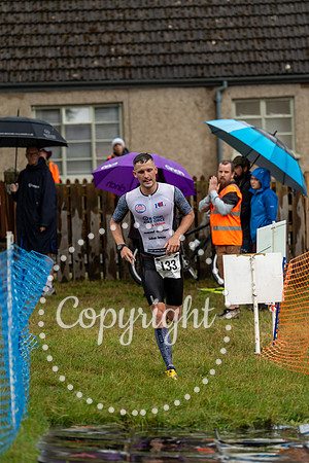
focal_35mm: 180
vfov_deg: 11.4
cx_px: 154
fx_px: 2317
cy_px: 232
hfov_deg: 7.6
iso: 1000
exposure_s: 1/1000
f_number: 3.5
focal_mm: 180
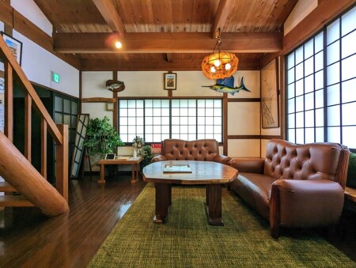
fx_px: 165
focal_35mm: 16
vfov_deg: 78.3
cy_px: 134
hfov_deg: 94.4
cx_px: 178
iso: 249
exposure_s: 1/100
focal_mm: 2.35
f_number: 2.2
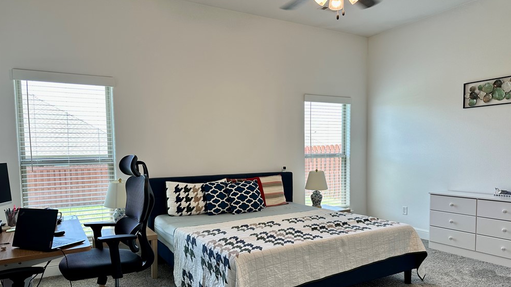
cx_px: 261
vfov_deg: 42.6
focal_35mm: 27
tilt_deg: -3.6
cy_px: 175
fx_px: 366
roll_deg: +0.2
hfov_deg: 69.9
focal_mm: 6.86
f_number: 1.78
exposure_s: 1/120
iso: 64
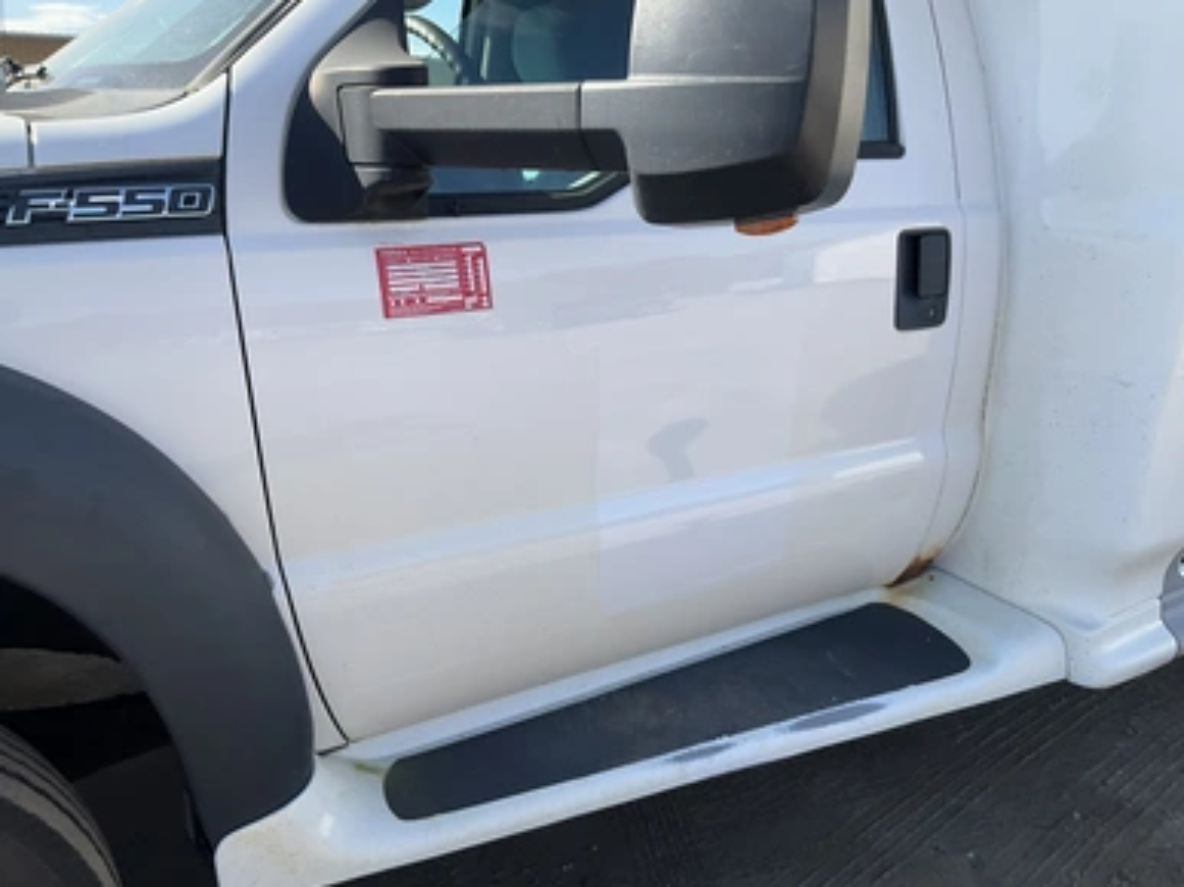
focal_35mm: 30
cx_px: 600
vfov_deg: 46.8
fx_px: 1026
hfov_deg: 60.0
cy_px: 447
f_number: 1.8
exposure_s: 1/739
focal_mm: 3
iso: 25
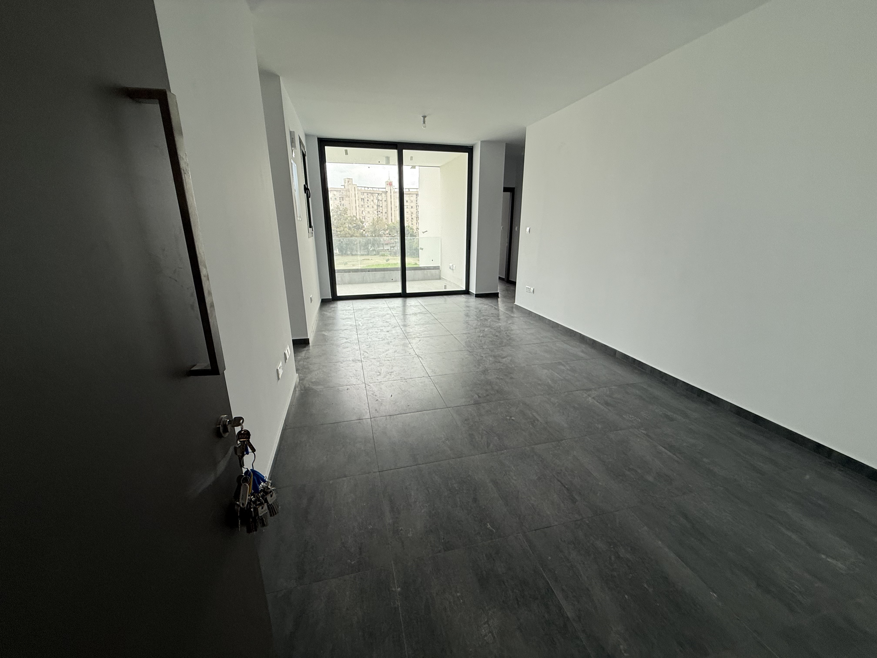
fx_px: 355
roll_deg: +1.3
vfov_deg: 85.7
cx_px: 438
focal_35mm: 14
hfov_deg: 102.1
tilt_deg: -15.4
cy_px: 329
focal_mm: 2.22
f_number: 2.2
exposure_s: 1/99
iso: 80
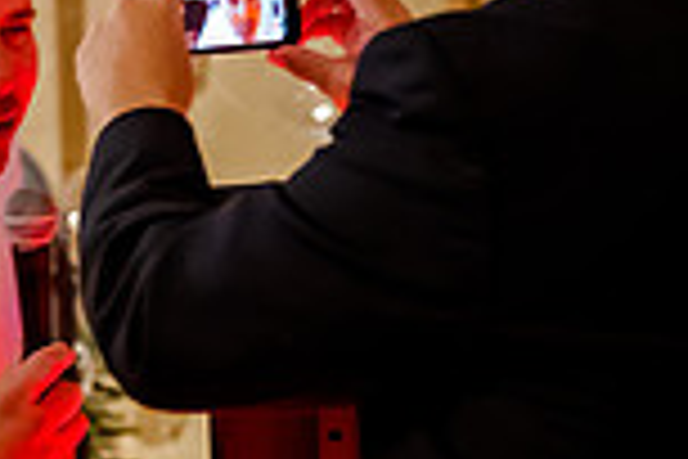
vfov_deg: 7.3
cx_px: -202
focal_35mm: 189
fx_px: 3612
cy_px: 196
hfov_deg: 10.6
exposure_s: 1/80
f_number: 2.8
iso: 5000
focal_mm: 50
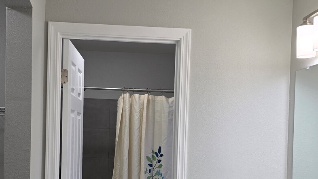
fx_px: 430
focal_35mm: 51
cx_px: 134
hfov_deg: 40.5
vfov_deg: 23.0
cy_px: 152
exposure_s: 1/120
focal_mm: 6.3
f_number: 1.7
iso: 50
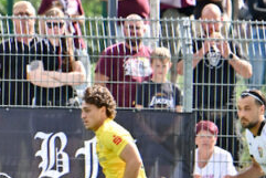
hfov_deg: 1.7
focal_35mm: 1231
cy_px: 133
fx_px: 9101
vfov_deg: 1.1
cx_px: 64
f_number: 5.6
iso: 640
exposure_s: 1/2000
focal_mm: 290
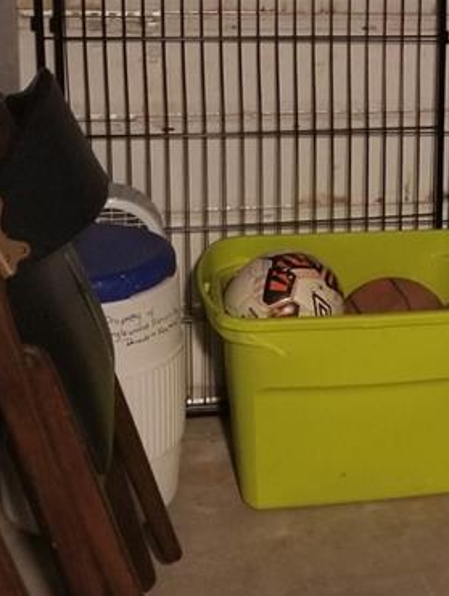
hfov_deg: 16.6
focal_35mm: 84
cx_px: 594
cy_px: 151
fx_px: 1450
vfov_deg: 23.0
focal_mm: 4.25
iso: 320
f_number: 1.7
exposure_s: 1/10
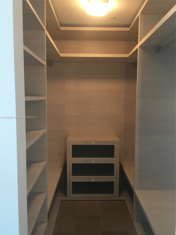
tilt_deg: -3.4
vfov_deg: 61.7
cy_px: 118
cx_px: 88
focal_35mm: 29
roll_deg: -0.3
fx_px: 197
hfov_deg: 48.2
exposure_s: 1/15
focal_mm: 4.15
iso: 50
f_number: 2.2
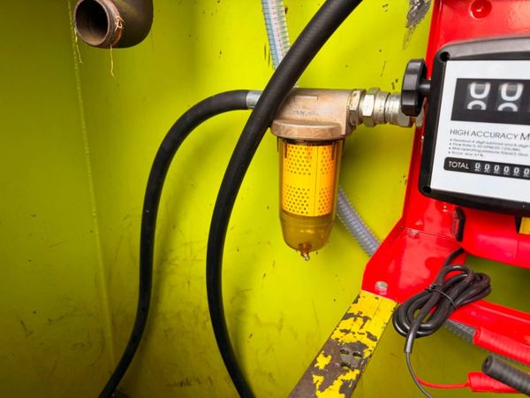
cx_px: 265
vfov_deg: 56.8
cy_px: 199
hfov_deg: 71.6
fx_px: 367
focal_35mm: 24
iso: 80
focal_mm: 6.76
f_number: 1.78
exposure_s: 1/211
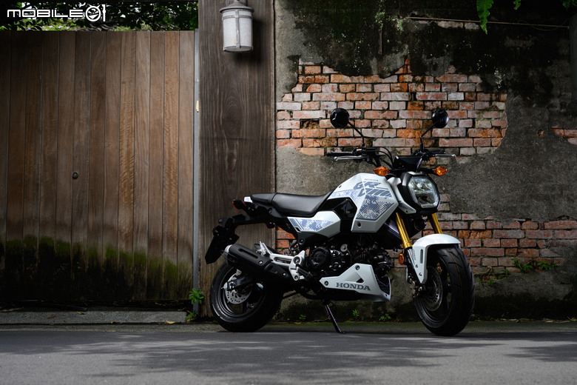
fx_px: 801
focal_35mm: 50
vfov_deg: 27.0
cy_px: 192
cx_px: 288
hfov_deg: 39.6
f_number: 7.1
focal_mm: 50
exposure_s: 1/200
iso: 50
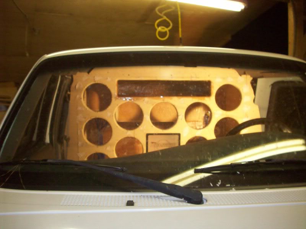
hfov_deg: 50.1
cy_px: 114
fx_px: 327
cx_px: 153
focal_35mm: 37
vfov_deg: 38.7
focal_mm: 6.2
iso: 200
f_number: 2.8
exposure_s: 1/64.5
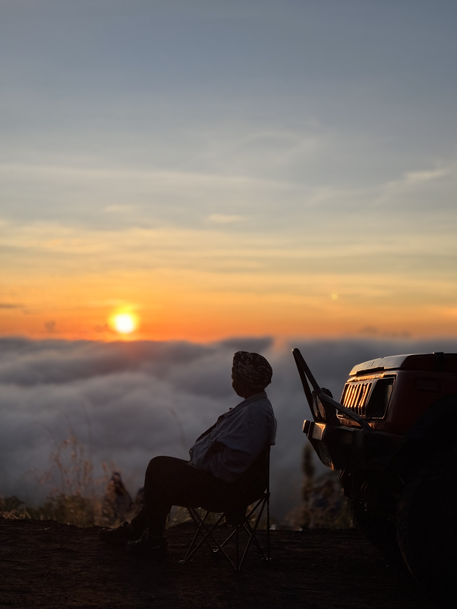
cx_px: 228
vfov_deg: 39.7
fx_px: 845
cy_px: 304
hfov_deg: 30.3
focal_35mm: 48
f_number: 1.78
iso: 100
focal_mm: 6.76
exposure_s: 1/2762
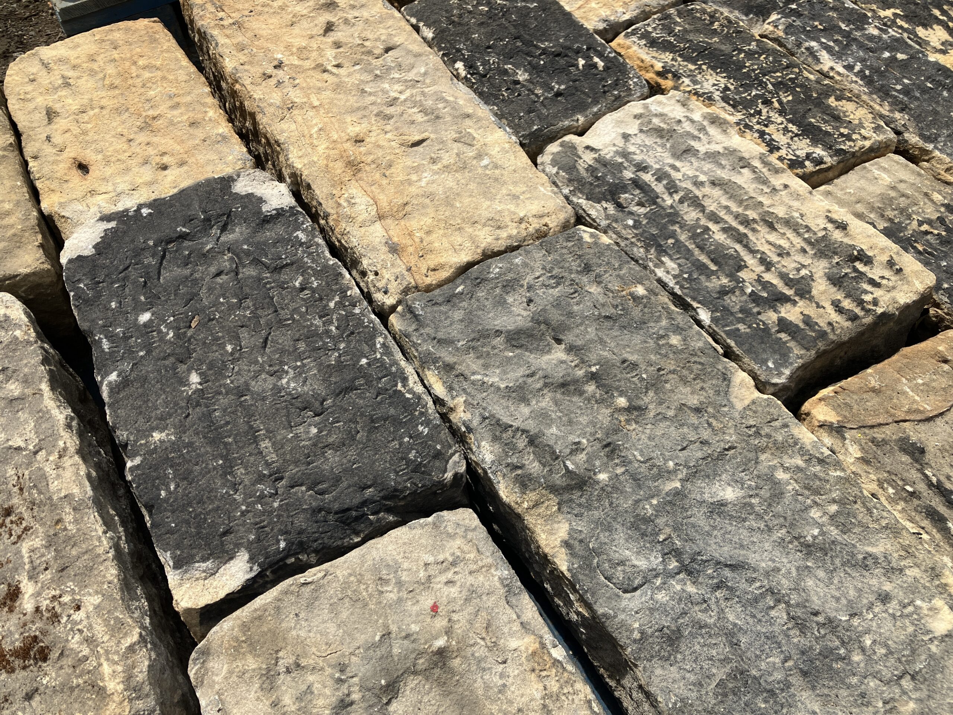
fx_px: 771
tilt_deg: -51.6
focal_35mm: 28
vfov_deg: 49.7
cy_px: 358
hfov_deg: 63.4
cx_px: 476
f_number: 1.8
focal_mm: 3.99
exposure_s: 1/2024
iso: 32
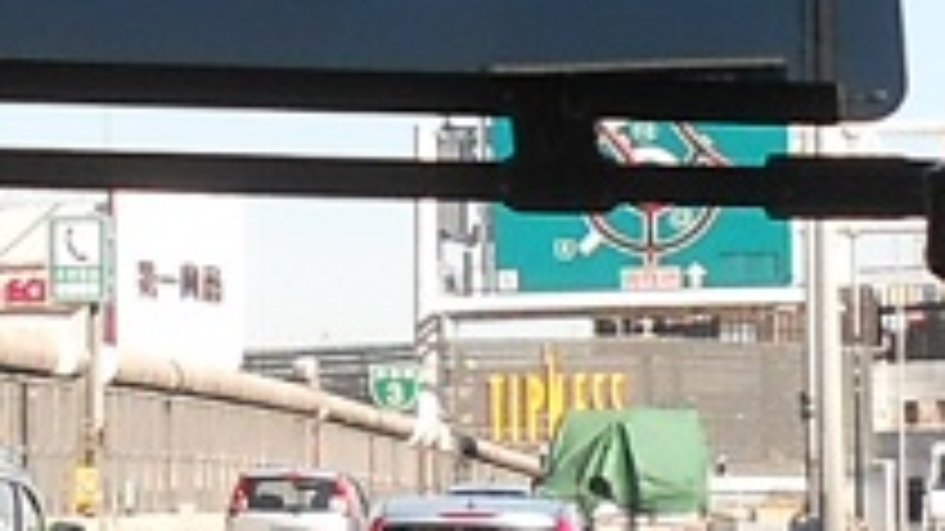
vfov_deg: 4.6
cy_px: 315
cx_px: 479
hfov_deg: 8.2
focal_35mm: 262
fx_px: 6563
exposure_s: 1/160
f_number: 5.5
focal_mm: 6.72
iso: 80
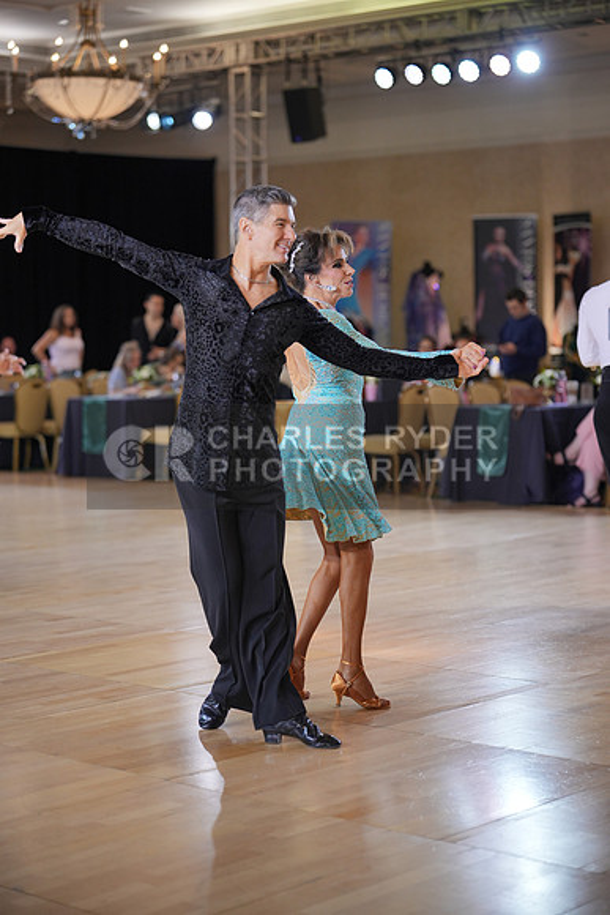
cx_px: 305
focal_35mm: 72
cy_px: 458
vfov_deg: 28.1
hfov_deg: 18.9
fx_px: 1829
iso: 800
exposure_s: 1/500
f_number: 2
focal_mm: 72
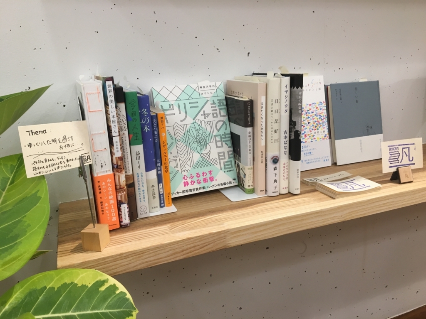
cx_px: 213
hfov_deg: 61.7
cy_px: 160
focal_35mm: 29
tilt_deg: -14.9
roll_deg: +1.6
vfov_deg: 48.2
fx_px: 357
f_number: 2.2
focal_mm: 4.15
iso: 64
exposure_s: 1/33
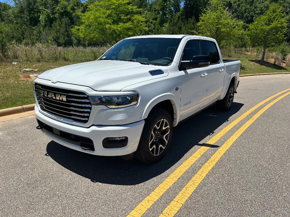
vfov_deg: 56.8
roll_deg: -2.6
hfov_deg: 71.6
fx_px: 201
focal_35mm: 24
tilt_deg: -15.5
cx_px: 145
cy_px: 108
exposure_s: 1/7042
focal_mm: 6.86
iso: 80
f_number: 1.78
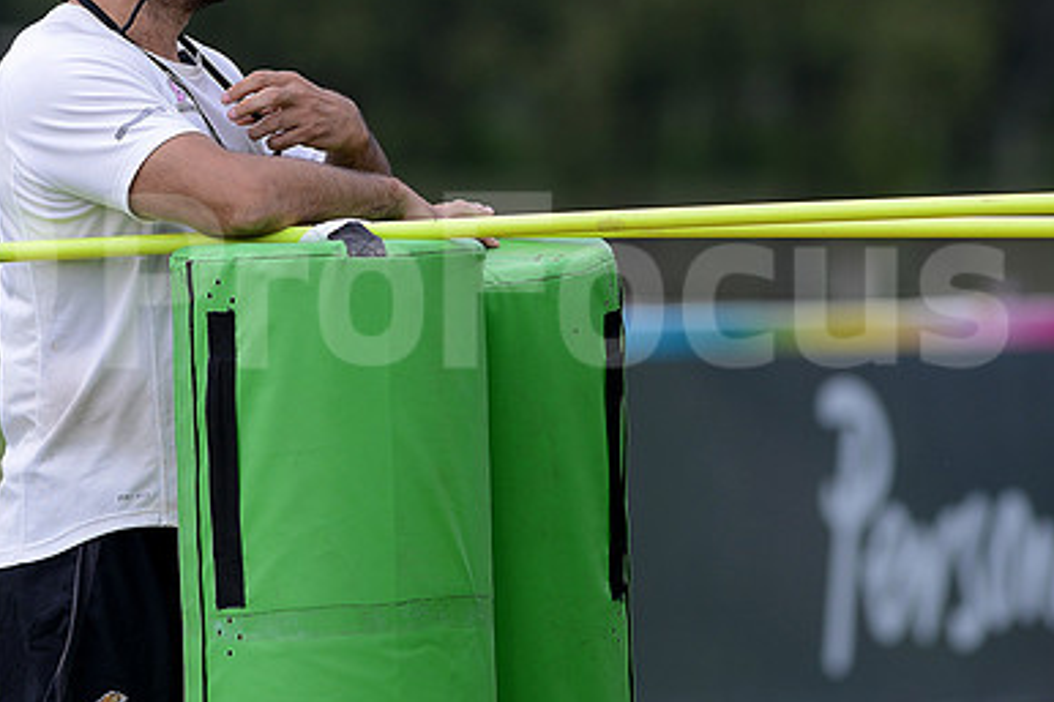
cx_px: 325
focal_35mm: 451
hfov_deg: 4.6
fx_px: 13198
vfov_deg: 3.0
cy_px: 275
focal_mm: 300
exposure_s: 1/800
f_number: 4
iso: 200
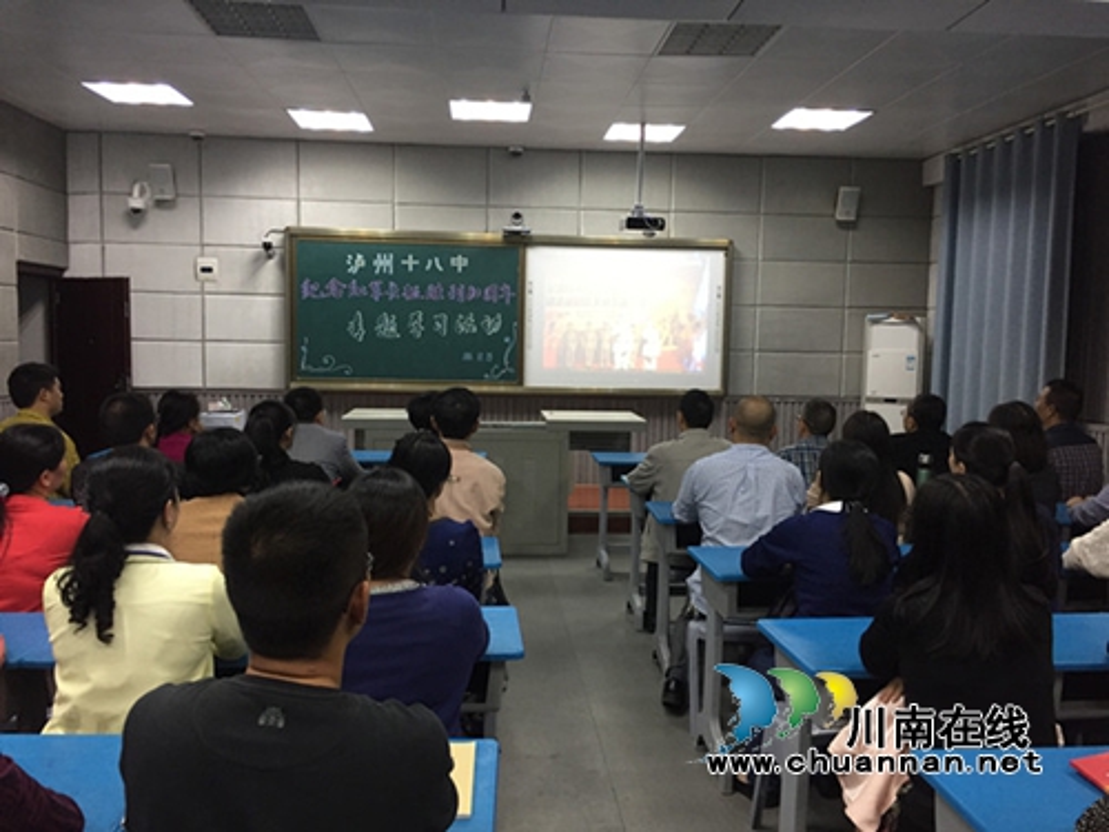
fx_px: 929
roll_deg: -2.0
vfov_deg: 48.2
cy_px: 416
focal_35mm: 29
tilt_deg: -5.1
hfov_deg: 61.7
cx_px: 554
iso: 160
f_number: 2.2
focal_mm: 4.15
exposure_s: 1/33
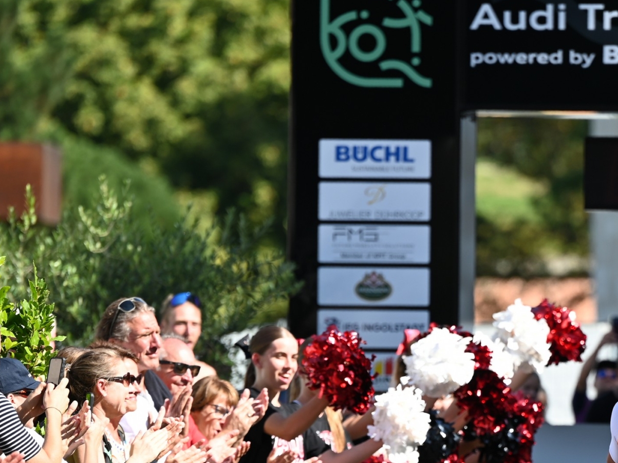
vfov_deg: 3.6
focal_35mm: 409
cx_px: 577
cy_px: 420
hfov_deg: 4.8
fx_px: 7301
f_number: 3.2
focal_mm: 200
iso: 100
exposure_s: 1/640
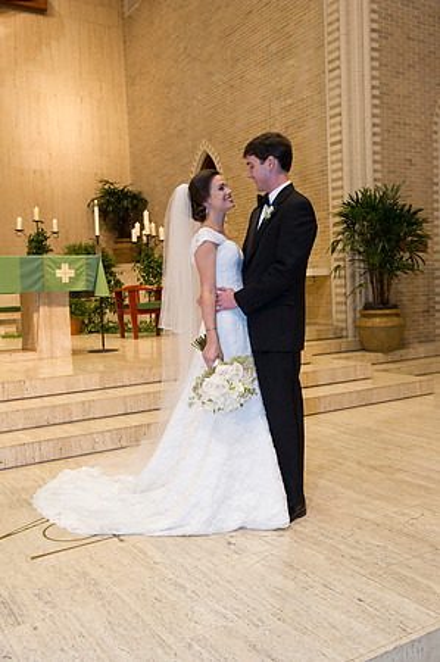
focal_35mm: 35
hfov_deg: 37.8
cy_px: 331
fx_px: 643
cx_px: 220
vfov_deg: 54.5
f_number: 5
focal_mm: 35
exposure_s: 1/60
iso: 1600
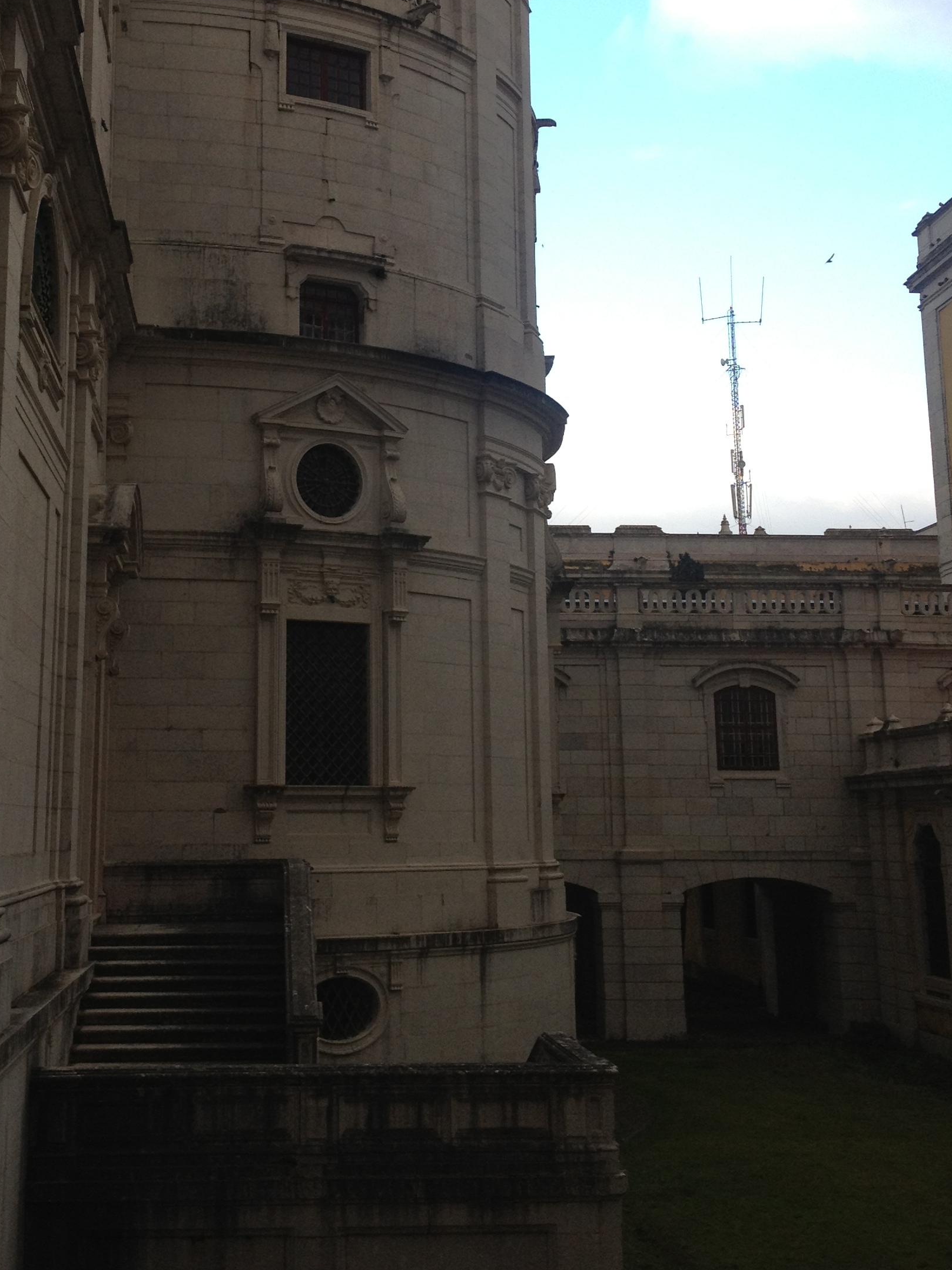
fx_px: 1943
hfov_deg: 27.4
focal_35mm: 53
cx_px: 329
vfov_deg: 35.8
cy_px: 434
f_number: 2.4
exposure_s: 1/277
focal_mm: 4.28
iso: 64
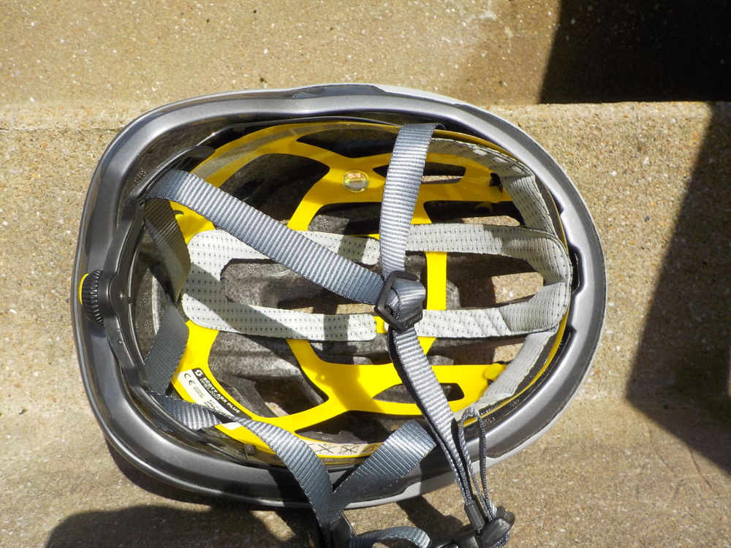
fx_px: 634
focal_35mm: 30
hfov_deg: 60.0
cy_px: 274
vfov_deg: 46.8
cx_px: 366
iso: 125
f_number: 3.3
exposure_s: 1/1000
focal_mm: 4.1
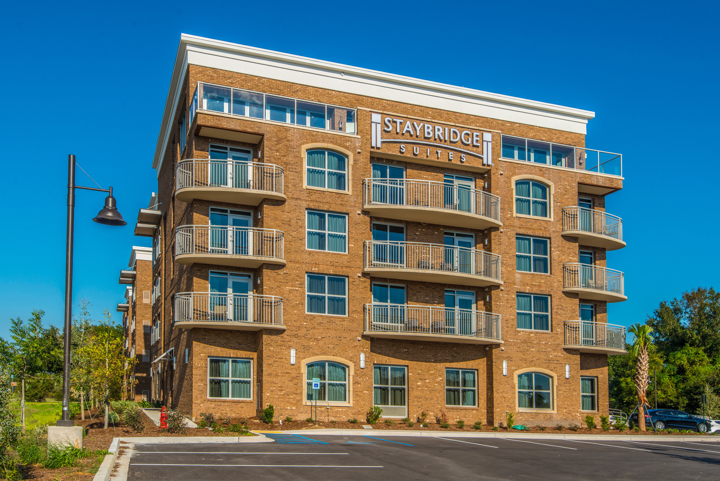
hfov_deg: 54.4
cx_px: 360
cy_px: 240
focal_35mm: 35
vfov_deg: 37.9
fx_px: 700
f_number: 9
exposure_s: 1/320
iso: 100
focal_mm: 35
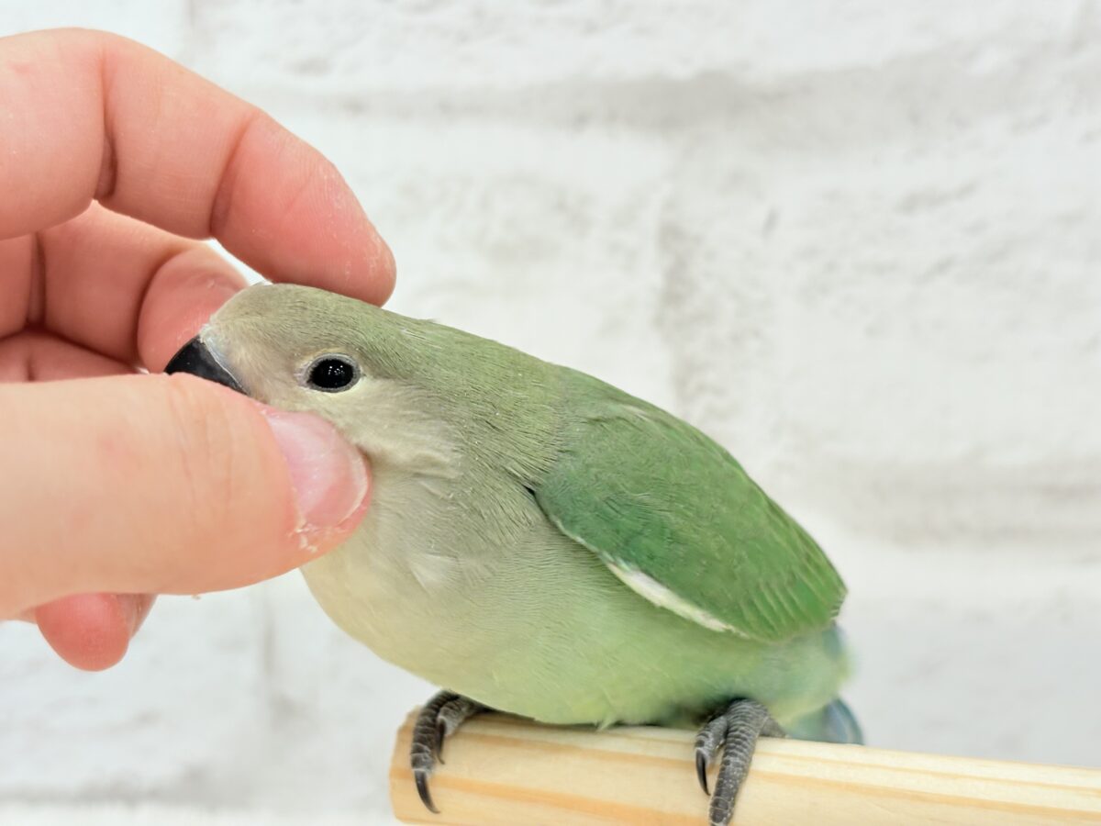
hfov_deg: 36.8
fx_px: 1654
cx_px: 550
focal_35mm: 52
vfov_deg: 28.0
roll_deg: +2.0
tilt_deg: -7.5
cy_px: 413
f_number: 1.6
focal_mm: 5.96
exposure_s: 1/50
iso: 40
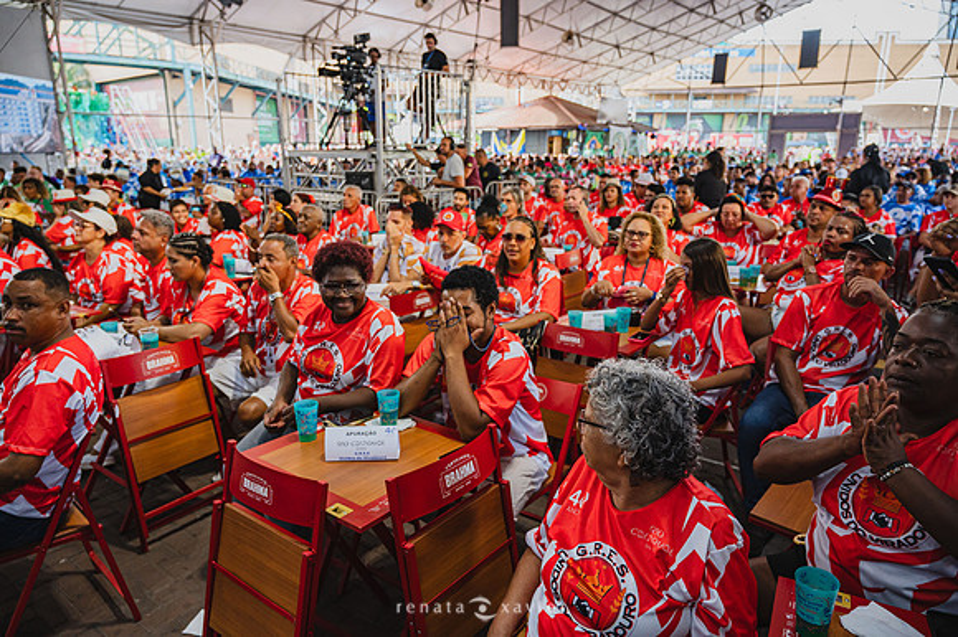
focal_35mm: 24
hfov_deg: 73.8
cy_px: 318
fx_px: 638
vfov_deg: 53.1
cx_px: 479
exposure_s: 1/320
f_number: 4
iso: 1000
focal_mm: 24
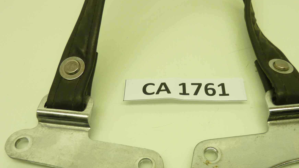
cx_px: 167
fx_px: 317
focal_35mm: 40
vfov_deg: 29.7
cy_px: 88
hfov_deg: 50.4
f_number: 3.3
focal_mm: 4.1
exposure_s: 1/40
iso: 80
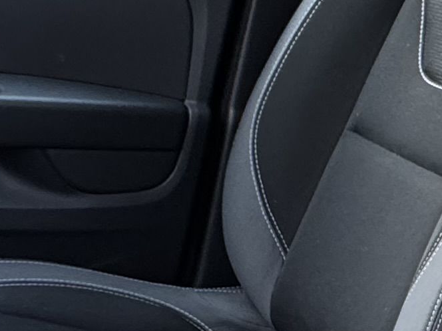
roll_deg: -2.8
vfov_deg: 17.1
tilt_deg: -24.1
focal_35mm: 85
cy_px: 314
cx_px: 544
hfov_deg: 21.3
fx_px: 1085
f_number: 2.2
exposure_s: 1/76
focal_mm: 2.22
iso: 320
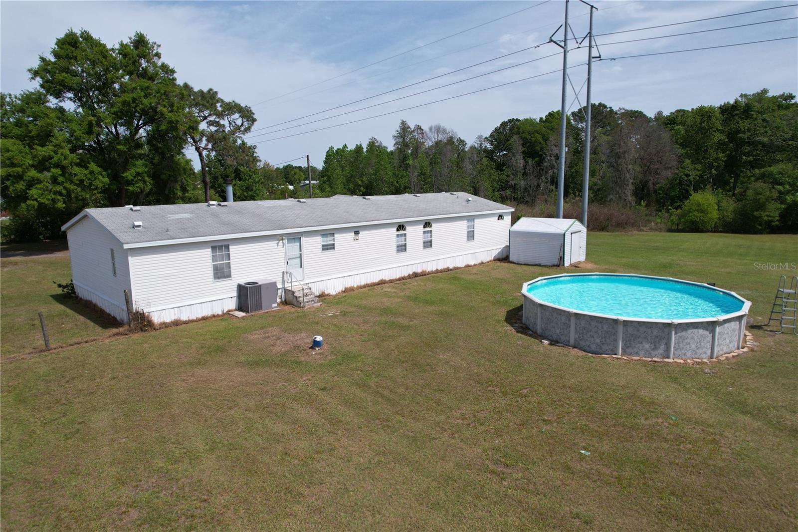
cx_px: 399
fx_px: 488
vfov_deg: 57.2
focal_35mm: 22
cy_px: 266
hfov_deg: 78.6
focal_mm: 8.38
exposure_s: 1/640
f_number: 2.8
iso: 100
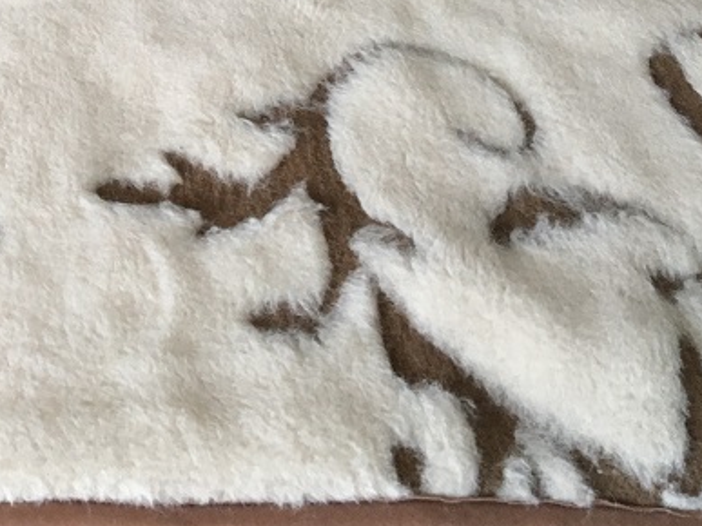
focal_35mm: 75
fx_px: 1521
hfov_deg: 24.7
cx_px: -9
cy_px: -80
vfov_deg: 18.7
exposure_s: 1/33
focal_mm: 4.15
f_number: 2.2
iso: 125
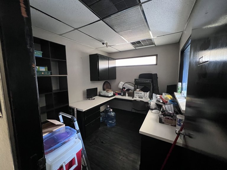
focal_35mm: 13
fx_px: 85
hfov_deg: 106.2
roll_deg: +0.5
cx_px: 114
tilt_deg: -5.9
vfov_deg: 89.9
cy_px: 85
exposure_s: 1/40
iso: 1250
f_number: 1.8
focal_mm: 1.57
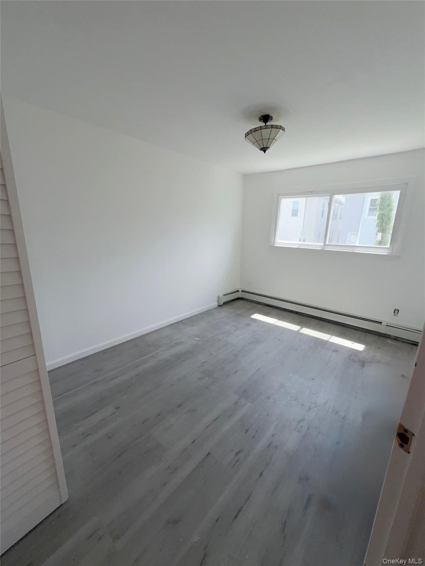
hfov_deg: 85.7
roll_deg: -1.2
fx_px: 229
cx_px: 212
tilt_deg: -13.0
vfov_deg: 102.1
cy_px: 283
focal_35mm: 14
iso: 16
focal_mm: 2.22
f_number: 2.2
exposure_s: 1/217
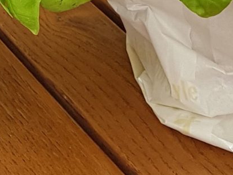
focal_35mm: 162
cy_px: -338
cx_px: -87
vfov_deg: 8.0
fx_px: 1090
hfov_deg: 11.8
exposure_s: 1/130
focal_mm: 4.2
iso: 40
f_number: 1.7
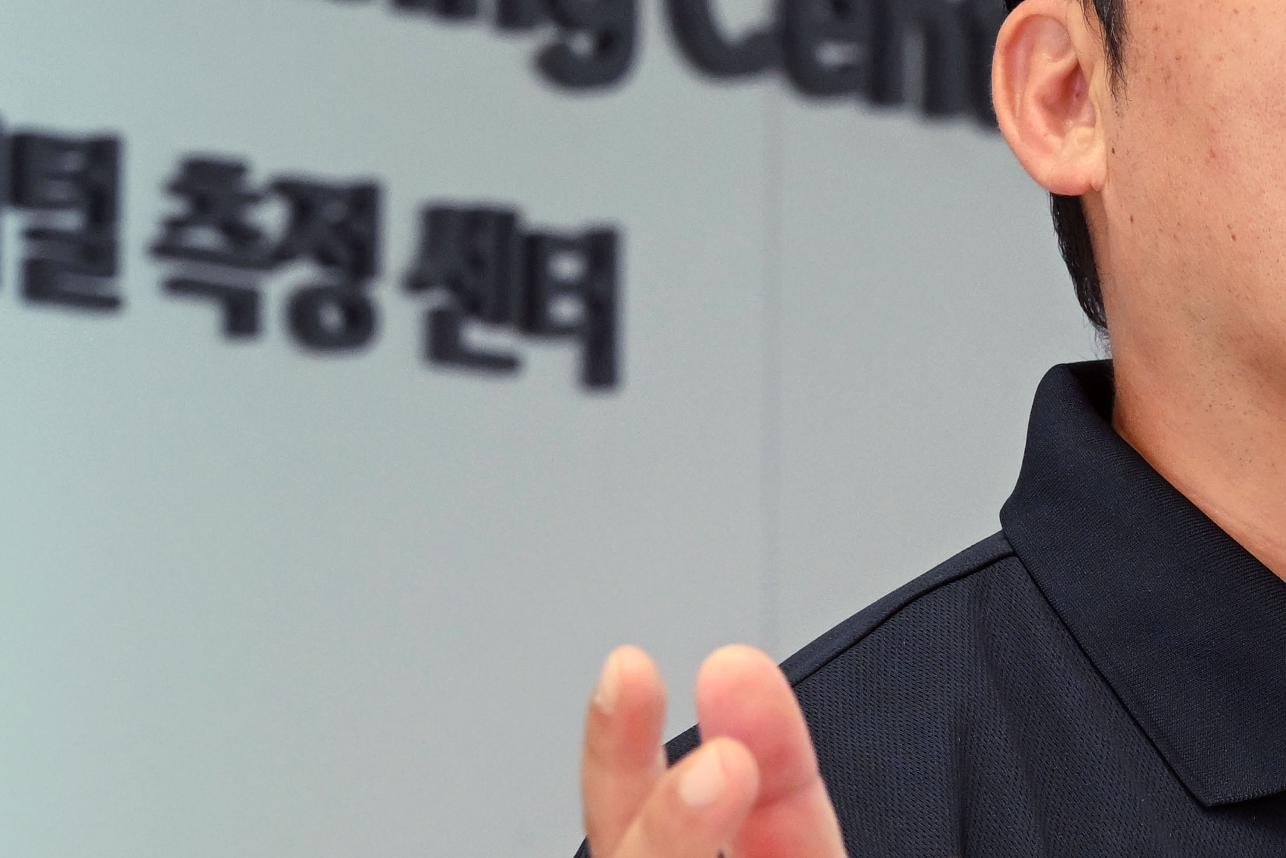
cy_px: 456
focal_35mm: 262
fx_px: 9359
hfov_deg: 7.9
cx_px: 965
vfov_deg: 5.2
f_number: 6.3
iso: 1250
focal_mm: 70
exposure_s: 1/100
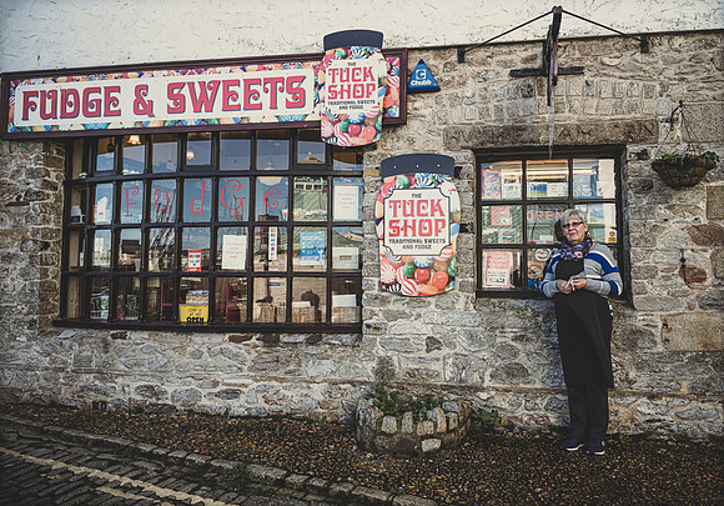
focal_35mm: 27
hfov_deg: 65.3
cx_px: 420
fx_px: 561
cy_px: 235
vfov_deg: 48.5
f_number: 2.8
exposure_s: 1/640
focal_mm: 24
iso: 100
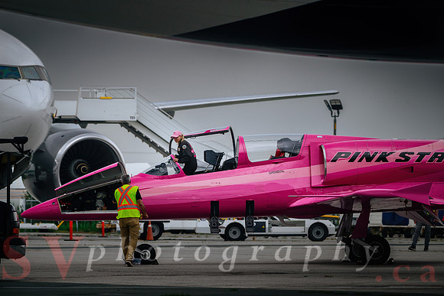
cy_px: 148
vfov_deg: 5.4
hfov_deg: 8.1
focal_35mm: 256
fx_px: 3153
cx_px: 225
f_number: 5.6
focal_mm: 250
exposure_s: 1/500
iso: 250
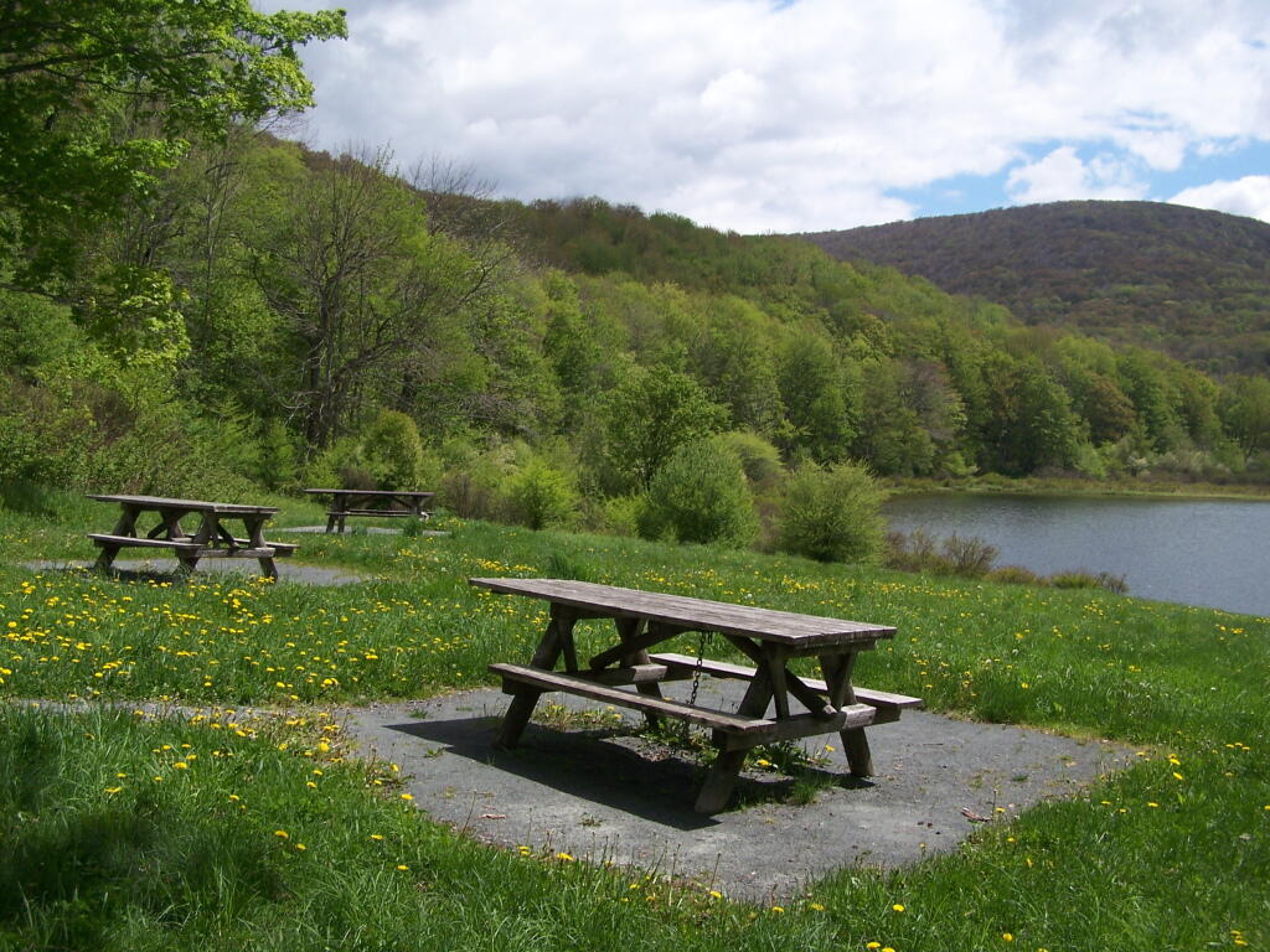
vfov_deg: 37.7
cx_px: 635
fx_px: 1394
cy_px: 476
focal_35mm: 38
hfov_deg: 49.0
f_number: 4
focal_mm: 6.3
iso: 80
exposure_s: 1/1000
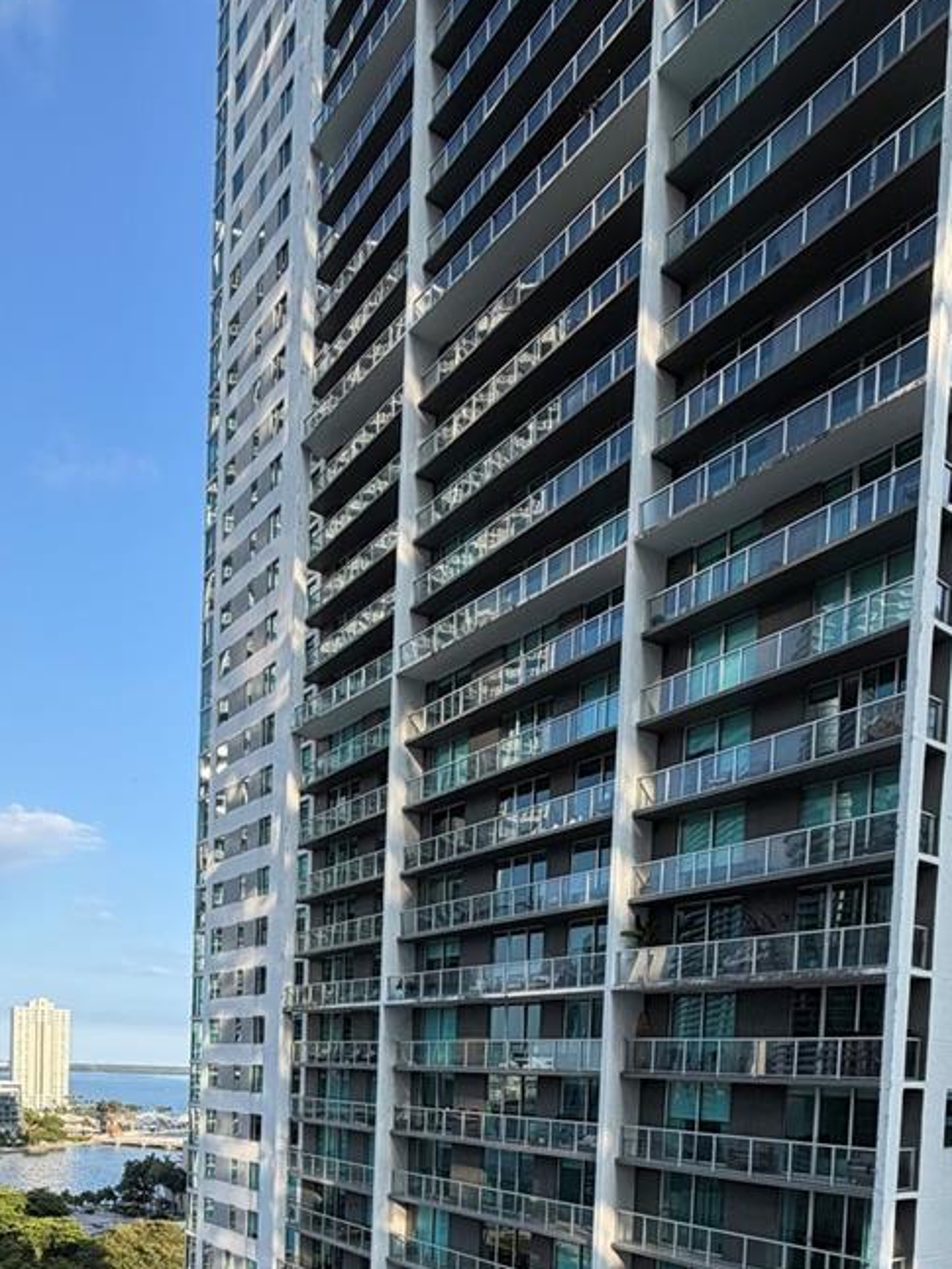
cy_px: 1120
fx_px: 953
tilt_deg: -3.1
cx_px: 314
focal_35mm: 26
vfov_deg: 58.5
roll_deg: -3.5
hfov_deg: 52.0
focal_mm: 2.22
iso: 40
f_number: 2.2
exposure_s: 1/564
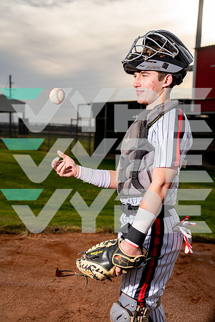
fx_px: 421
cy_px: 161
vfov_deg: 41.9
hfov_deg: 28.6
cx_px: 108
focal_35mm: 47
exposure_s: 1/1000
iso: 100
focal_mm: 47
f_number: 4
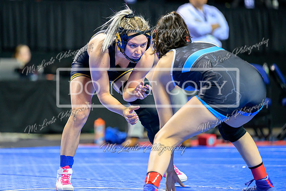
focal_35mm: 209
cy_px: 78
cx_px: 116
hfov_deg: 9.8
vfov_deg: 6.6
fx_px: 1662
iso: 3200
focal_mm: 175
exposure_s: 1/800
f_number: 2.8
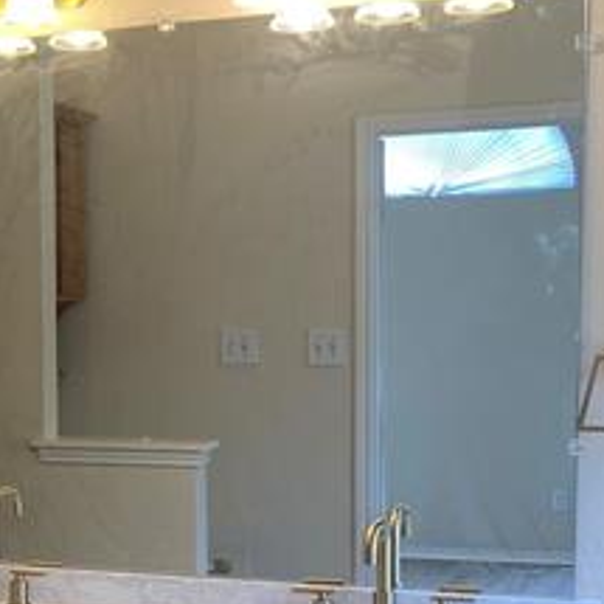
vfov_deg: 21.0
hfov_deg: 19.7
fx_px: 1619
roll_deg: +1.3
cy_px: 435
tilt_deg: -4.1
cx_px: -140
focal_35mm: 82
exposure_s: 1/120
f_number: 1.8
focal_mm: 4.25
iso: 50
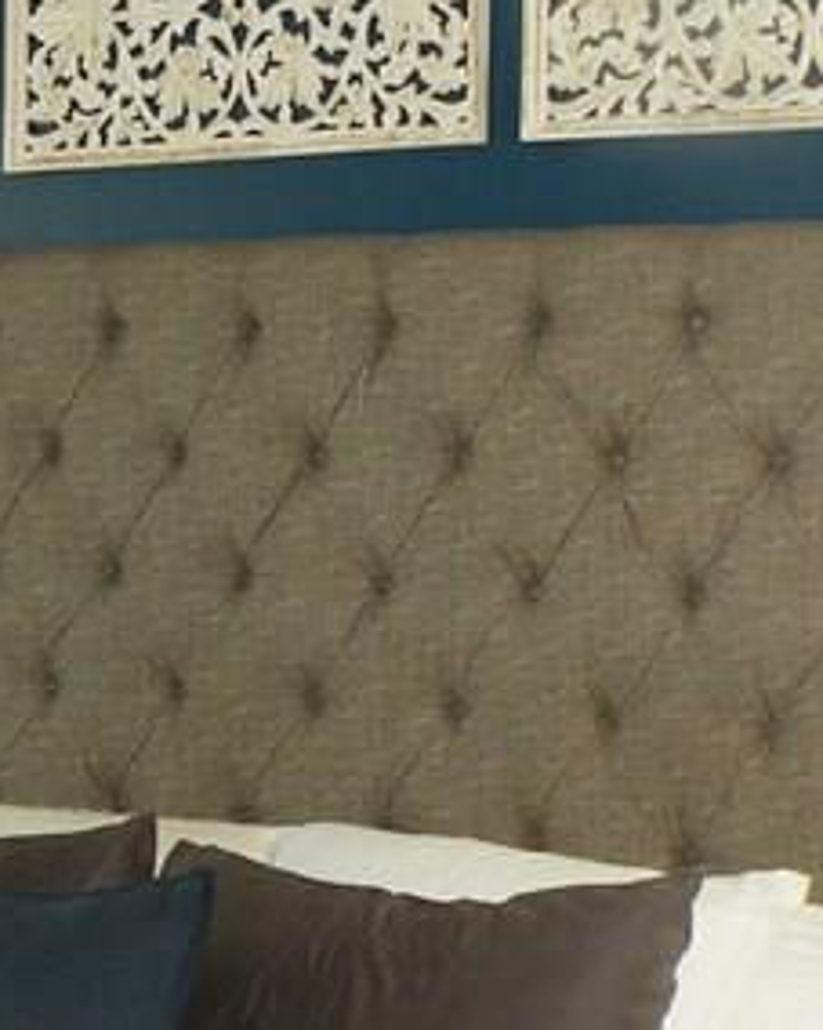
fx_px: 2894
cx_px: 218
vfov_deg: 20.1
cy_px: 718
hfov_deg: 16.1
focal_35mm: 95
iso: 82
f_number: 2.8
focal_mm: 4.7
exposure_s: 1/53.8
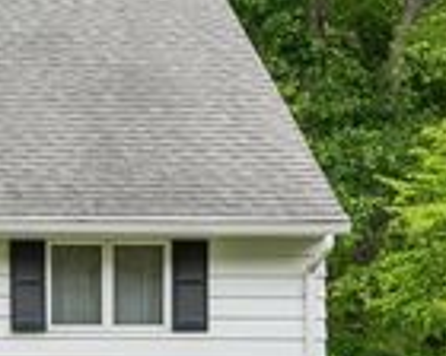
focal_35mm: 104
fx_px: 1373
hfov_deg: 16.7
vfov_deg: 14.7
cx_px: -226
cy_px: 269
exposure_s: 1/60
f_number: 8
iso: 125
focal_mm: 31
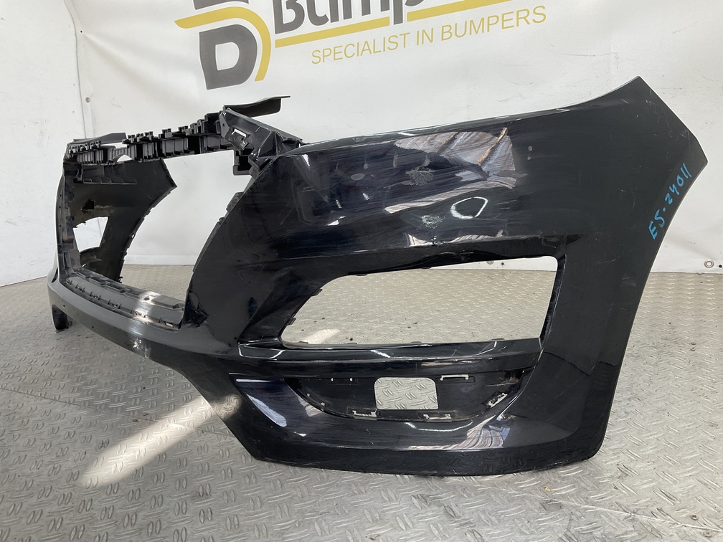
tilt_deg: -14.5
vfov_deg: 48.2
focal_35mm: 29
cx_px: 362
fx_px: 606
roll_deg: +3.3
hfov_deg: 61.7
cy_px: 271
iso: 20
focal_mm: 3
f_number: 1.8
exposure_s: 1/120
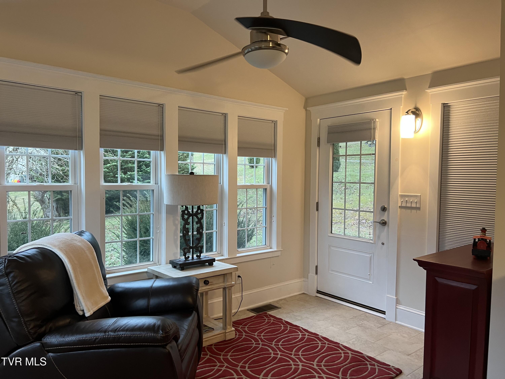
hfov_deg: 67.3
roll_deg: +0.1
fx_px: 379
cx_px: 252
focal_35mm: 26
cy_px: 190
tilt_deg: -2.0
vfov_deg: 53.1
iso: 125
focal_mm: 5.7
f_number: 1.5
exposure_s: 1/60
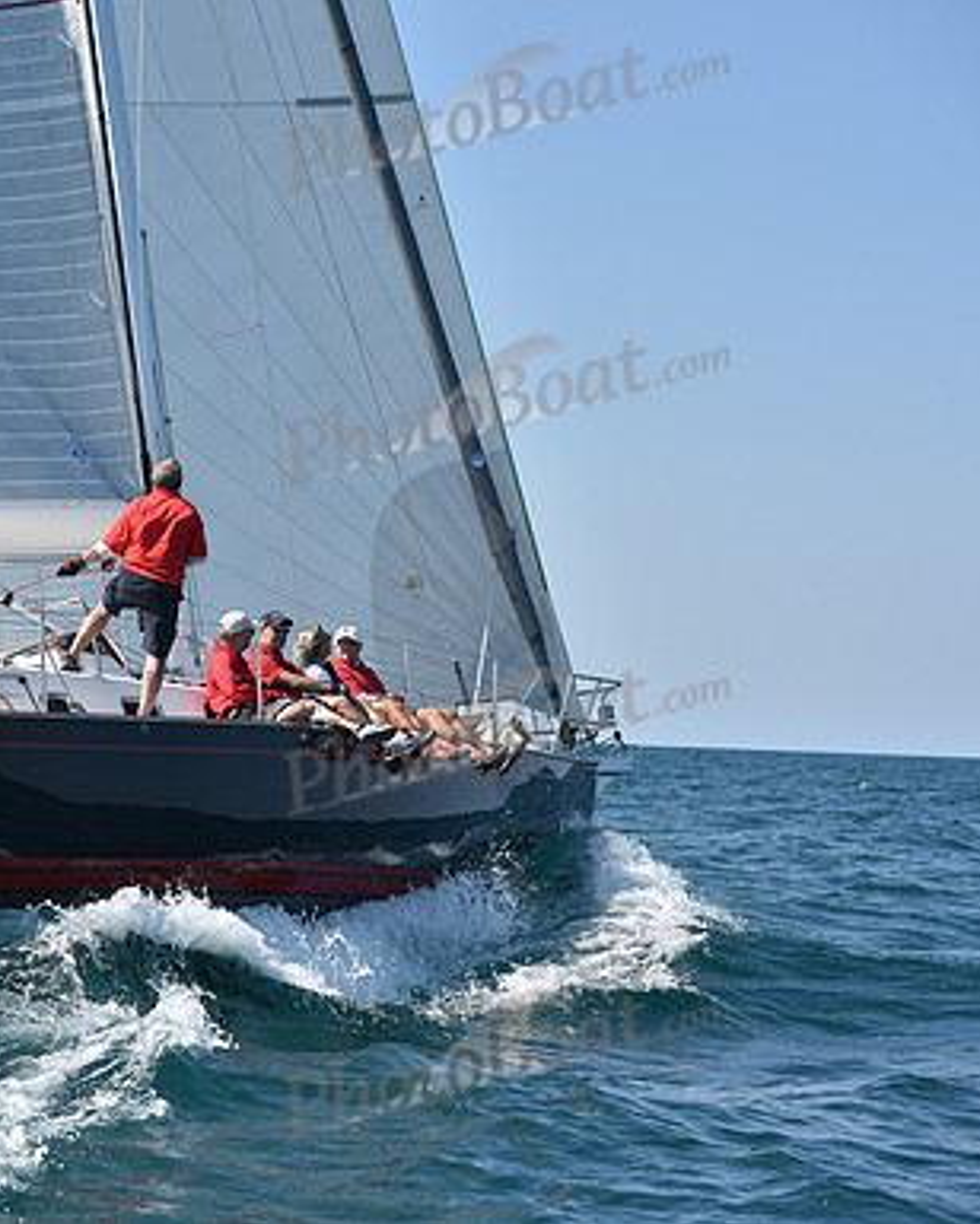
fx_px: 3589
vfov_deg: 19.4
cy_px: 612
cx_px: 121
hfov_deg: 15.4
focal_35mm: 99
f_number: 5.6
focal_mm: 70
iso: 250
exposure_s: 1/1600
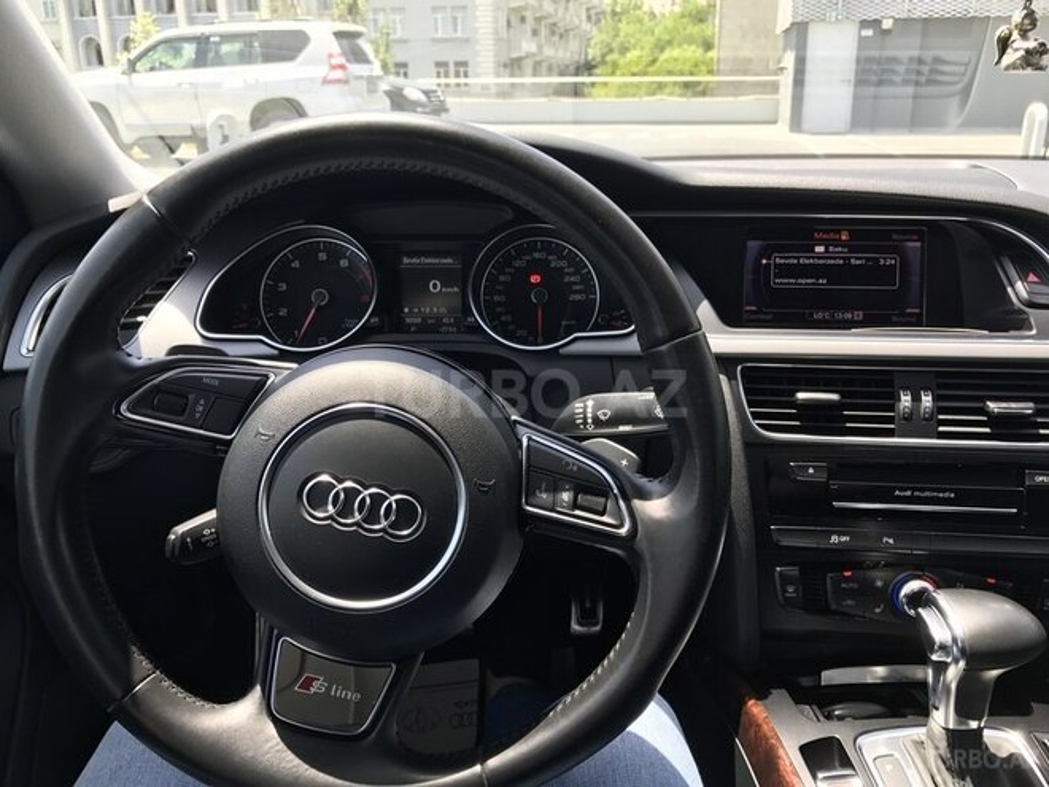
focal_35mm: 28
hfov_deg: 63.4
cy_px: 394
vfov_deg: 49.7
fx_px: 849
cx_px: 524
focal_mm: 3.99
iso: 20
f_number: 1.8
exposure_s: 1/231
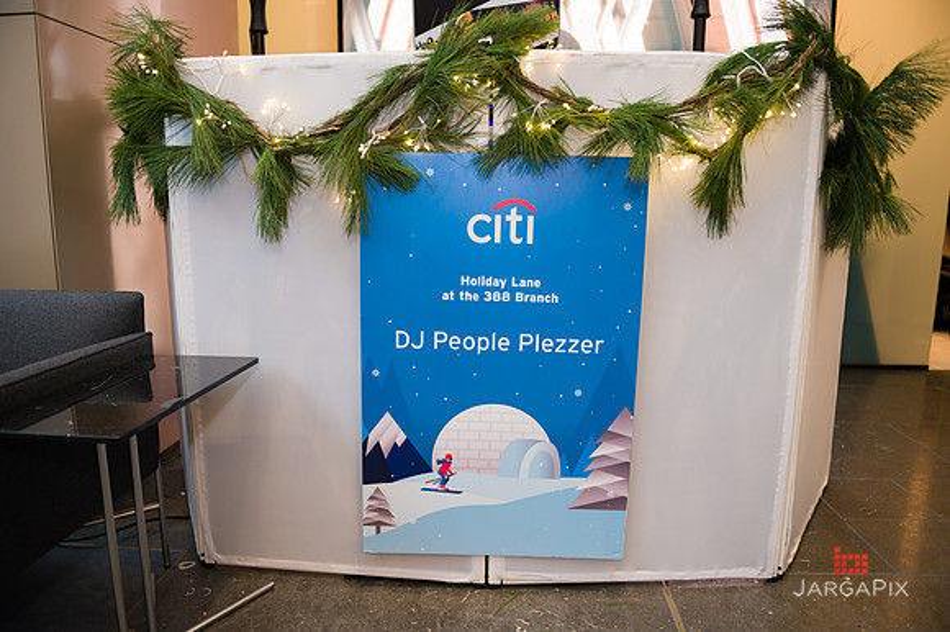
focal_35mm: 26
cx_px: 475
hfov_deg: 69.4
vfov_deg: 49.5
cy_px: 316
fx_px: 686
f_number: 3.2
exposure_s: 1/200
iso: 400
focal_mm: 26
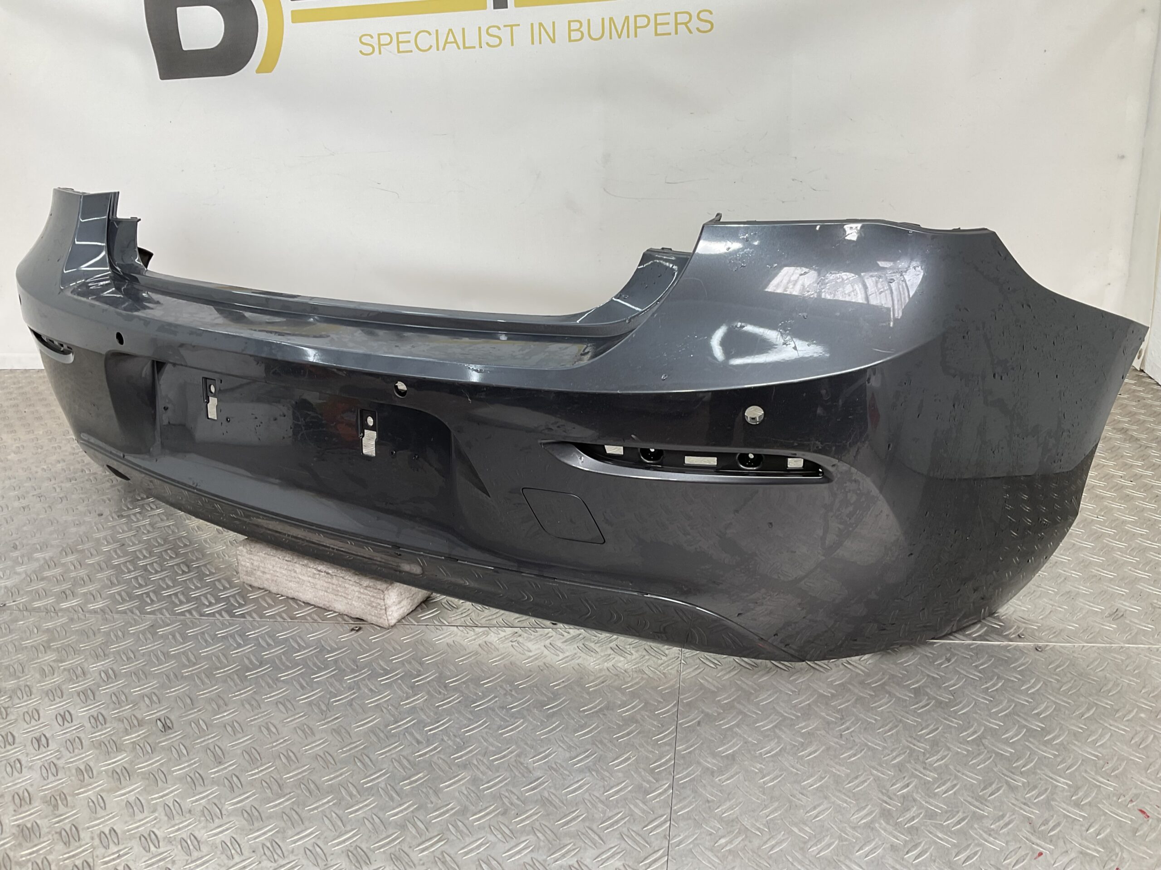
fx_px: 973
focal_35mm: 29
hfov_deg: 61.7
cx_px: 580
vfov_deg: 48.2
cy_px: 435
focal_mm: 3
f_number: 1.8
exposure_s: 1/100
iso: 16
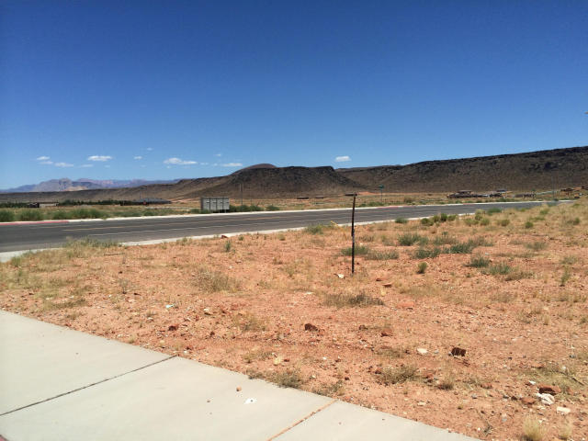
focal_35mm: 30
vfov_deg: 46.8
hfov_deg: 60.0
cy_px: 220
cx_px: 294
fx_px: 510
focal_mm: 4.12
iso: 40
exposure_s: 1/3731
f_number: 2.2
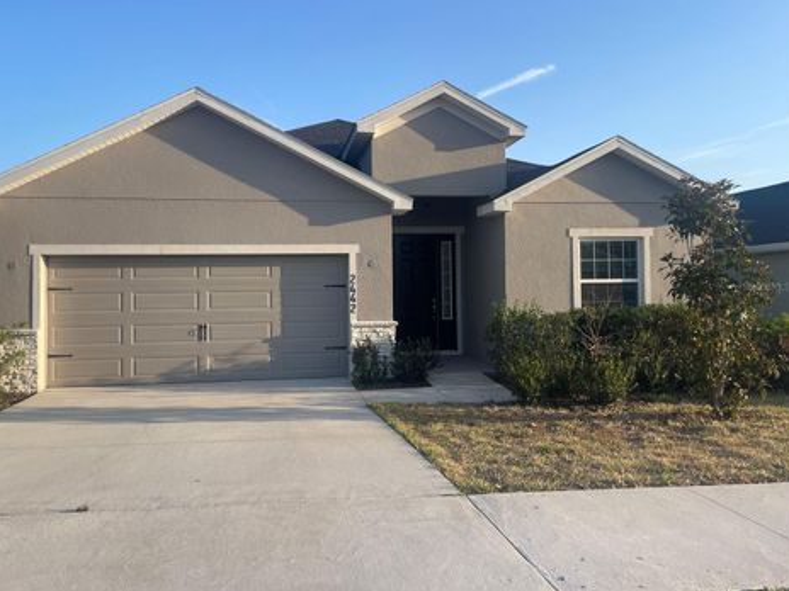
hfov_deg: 63.4
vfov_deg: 49.7
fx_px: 638
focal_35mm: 28
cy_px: 286
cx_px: 367
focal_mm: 4.2
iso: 32
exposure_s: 1/1553
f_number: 1.6
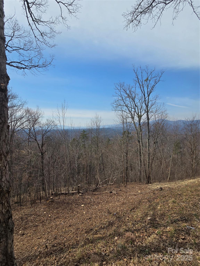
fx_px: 100
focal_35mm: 13
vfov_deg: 106.2
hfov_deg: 89.9
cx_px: 100
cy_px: 133
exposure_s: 1/2128
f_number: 2.2
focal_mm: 2.2
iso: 50
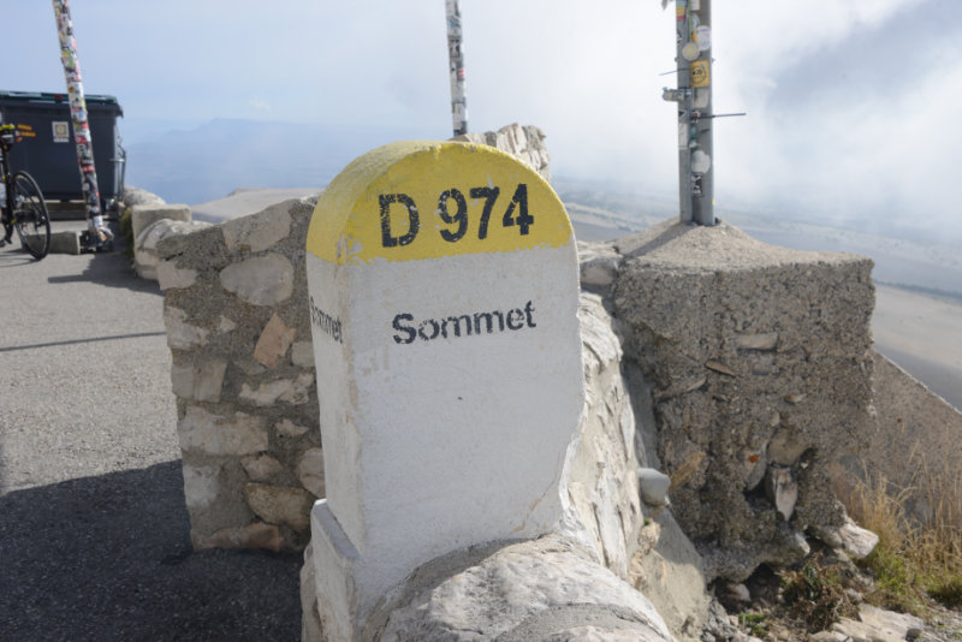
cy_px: 321
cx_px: 481
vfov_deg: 30.5
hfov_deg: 44.5
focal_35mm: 44
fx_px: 1176
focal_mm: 44
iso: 250
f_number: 13
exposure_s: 1/320
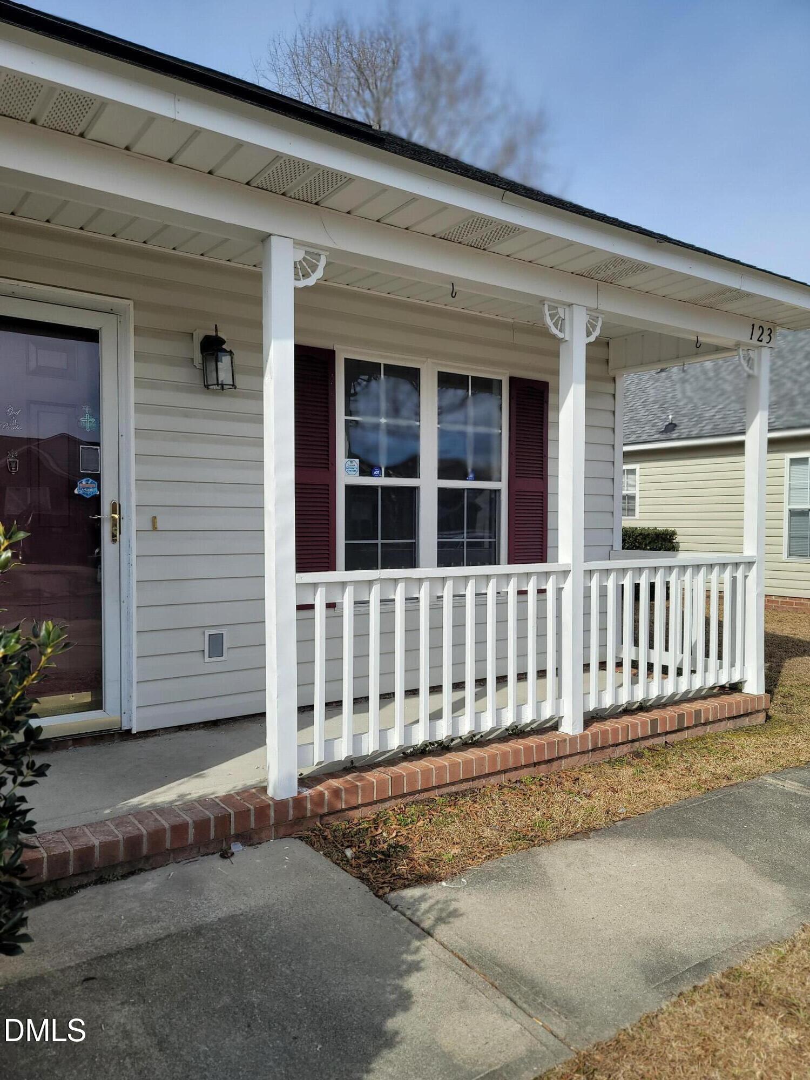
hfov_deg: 54.9
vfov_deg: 69.4
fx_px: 780
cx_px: 405
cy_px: 540
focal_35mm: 25
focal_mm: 7
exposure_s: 1/973
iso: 20
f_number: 1.8
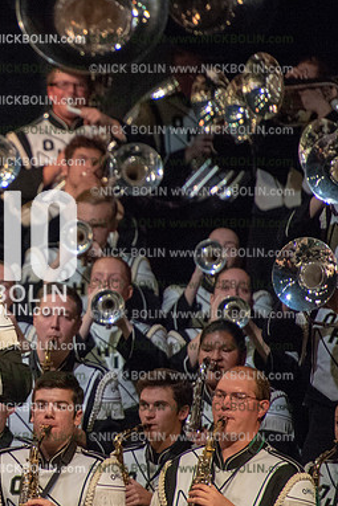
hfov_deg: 2.3
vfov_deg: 3.4
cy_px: 253
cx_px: -17
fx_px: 8540
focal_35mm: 607
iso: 8000
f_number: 5.6
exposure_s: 1/250
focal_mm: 400
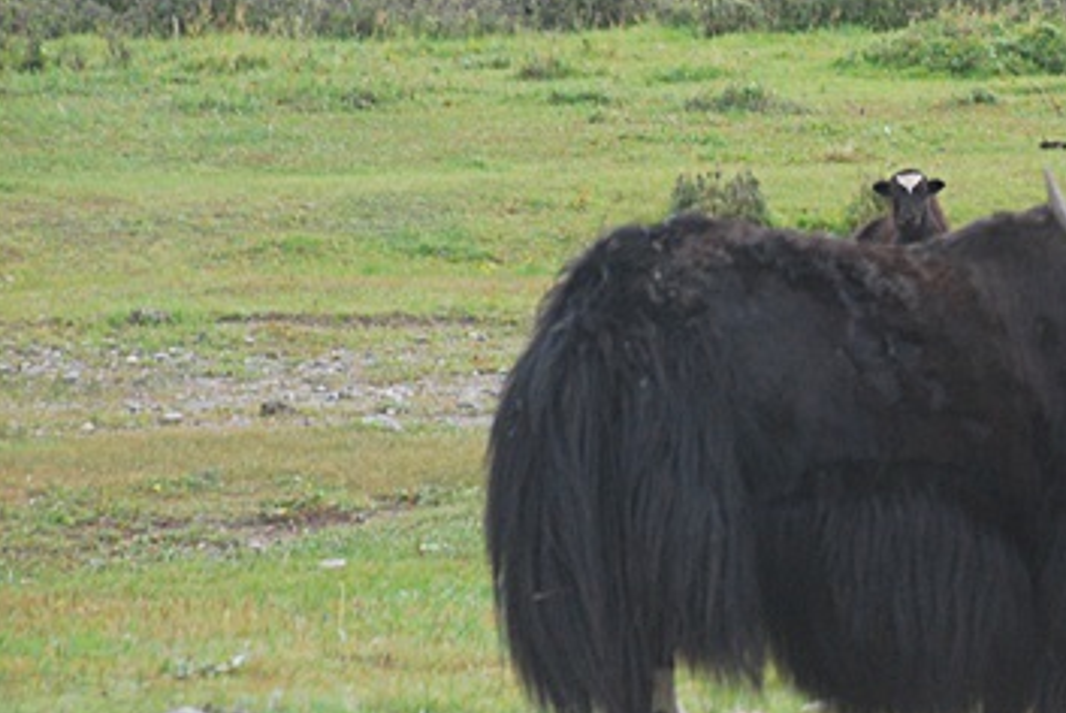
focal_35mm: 306
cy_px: 378
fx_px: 9068
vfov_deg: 4.5
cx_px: 1193
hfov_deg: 6.7
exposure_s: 1/320
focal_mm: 90
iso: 400
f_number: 5.6
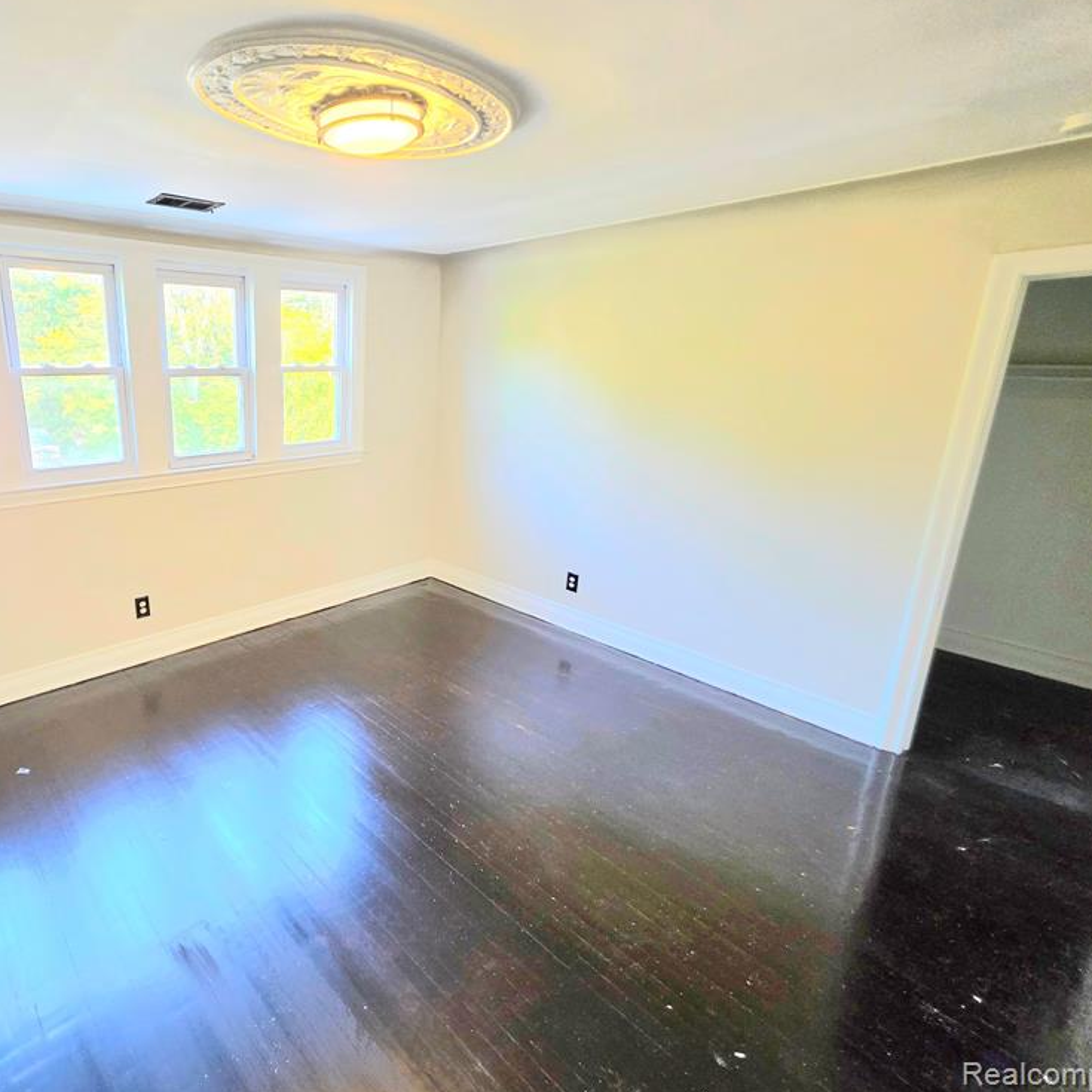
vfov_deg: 87.4
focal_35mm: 16
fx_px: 571
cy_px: 527
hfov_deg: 84.0
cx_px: 352
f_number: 1.9
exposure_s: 1/120
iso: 250
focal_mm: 2.2
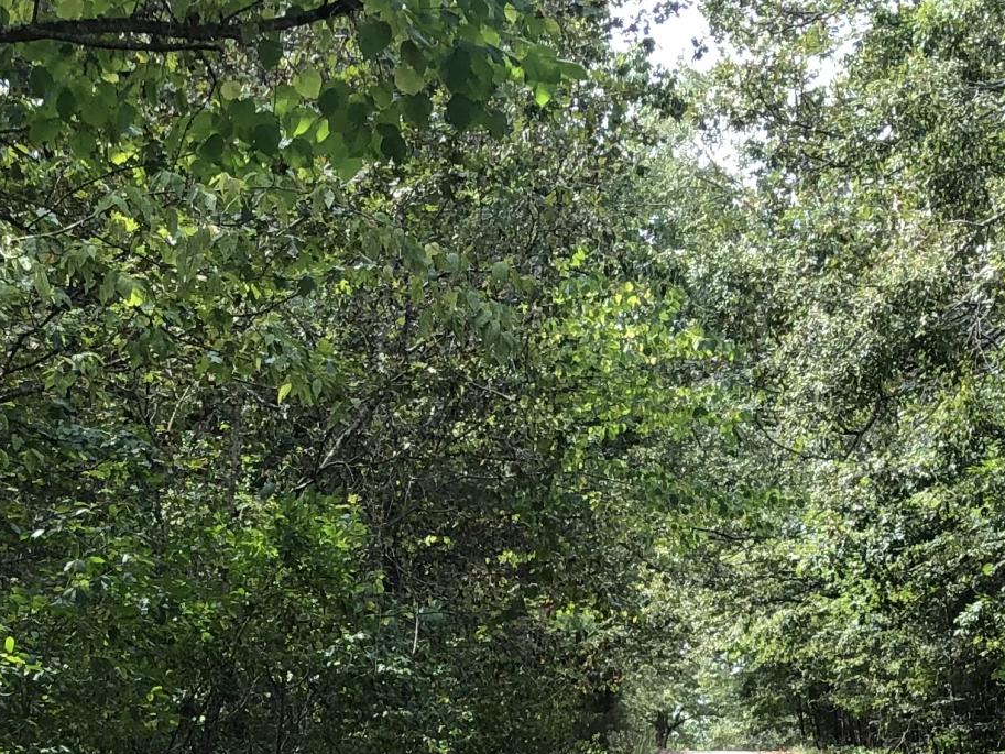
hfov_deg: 21.0
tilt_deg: +1.6
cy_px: 955
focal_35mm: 92
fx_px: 2671
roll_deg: -1.0
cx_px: 182
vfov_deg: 15.4
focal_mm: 3.99
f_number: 1.8
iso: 20
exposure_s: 1/251
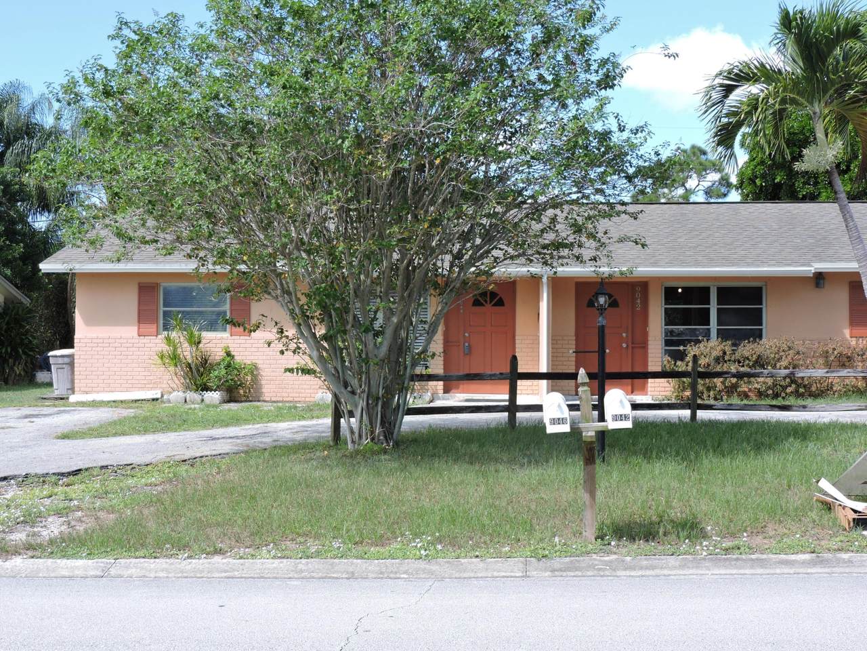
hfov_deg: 40.4
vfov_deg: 30.9
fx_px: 1177
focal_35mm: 47
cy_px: 326
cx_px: 434
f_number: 3.5
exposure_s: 1/400
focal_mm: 8.4
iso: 100
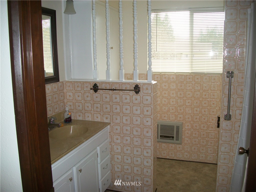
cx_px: 128
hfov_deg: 56.8
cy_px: 96
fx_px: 237
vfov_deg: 44.2
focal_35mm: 32
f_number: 2.9
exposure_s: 1/30
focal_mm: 5.7
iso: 80
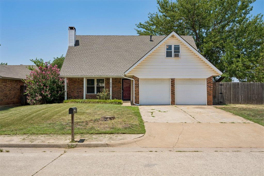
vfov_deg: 37.9
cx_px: 132
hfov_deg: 54.4
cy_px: 88
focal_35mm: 35
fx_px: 257
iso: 200
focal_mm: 35
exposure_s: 1/1000
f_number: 8
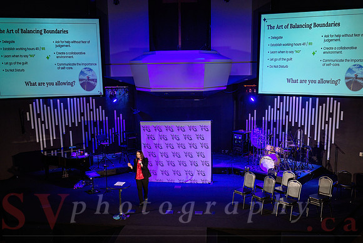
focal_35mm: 37
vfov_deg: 36.1
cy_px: 134
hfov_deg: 52.0
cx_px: 182
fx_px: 372
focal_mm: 33.5
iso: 1600
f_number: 4
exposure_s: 1/160
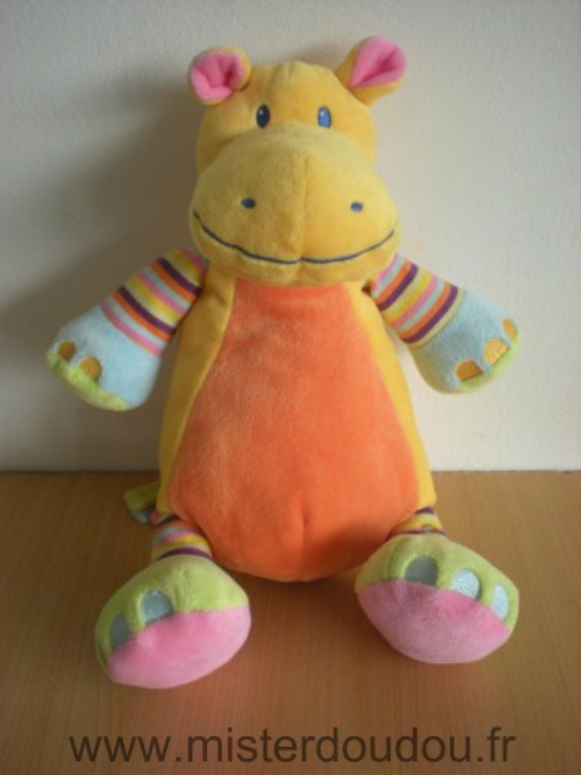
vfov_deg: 49.0
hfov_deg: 37.7
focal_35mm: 38
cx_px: 290
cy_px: 388
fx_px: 850
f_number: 3.1
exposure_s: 1/43.4
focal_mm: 6.3
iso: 200
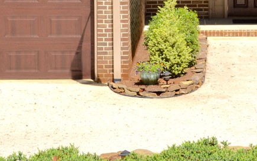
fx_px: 1466
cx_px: 288
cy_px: -27
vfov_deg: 6.2
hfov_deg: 9.9
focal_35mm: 209
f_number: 8
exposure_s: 1/200
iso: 100
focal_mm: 55
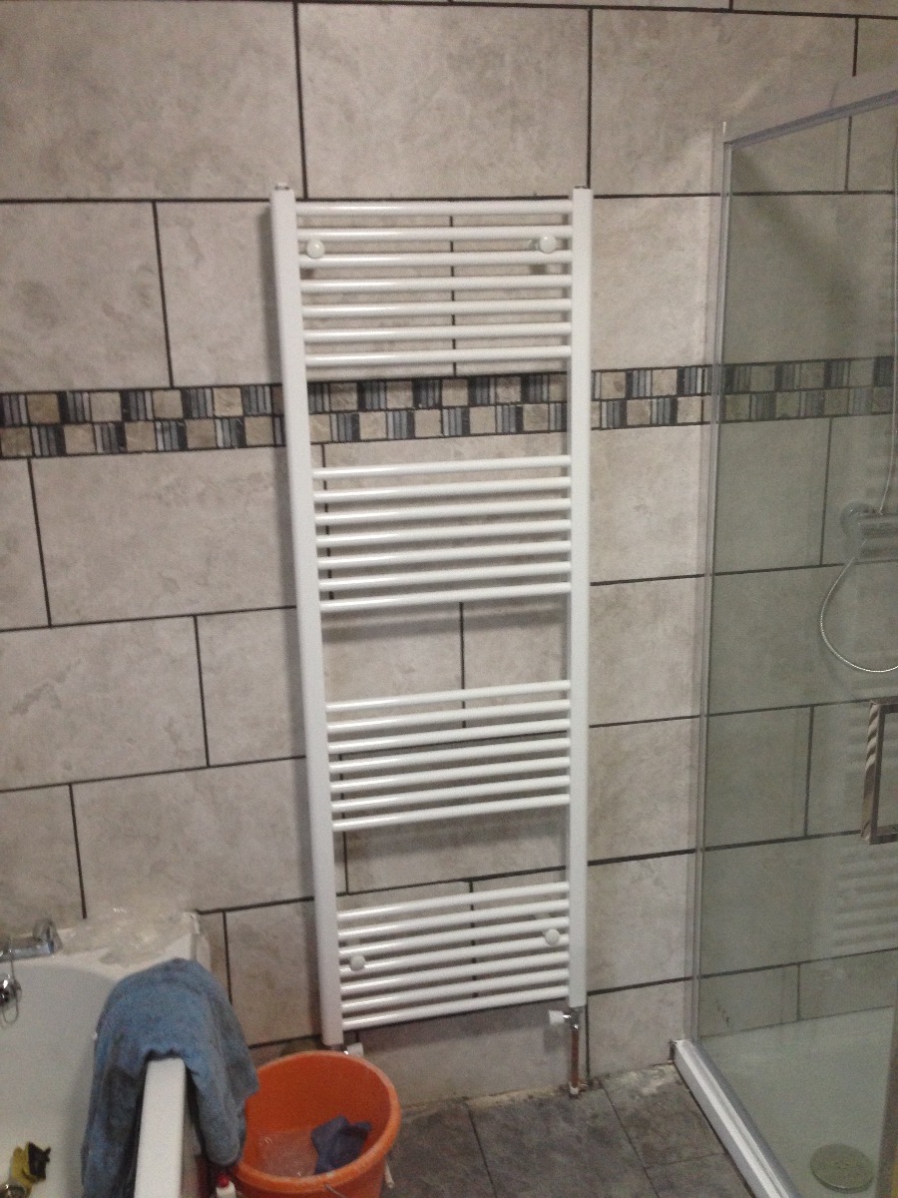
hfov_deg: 42.9
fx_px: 1141
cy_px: 599
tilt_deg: -12.5
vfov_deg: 55.4
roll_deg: +1.9
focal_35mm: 33
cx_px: 449
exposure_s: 1/20
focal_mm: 4.12
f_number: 2.4
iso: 160
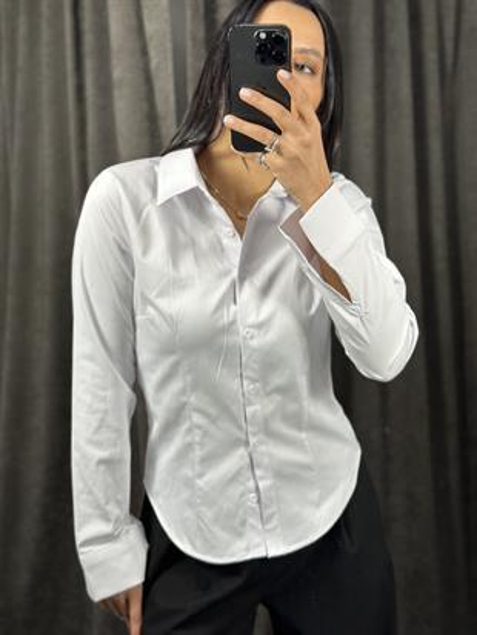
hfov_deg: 30.3
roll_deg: +3.6
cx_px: 238
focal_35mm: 48
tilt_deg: -30.4
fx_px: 881
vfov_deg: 39.6
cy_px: 318
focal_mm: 6.86
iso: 64
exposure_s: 1/100
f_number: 1.78
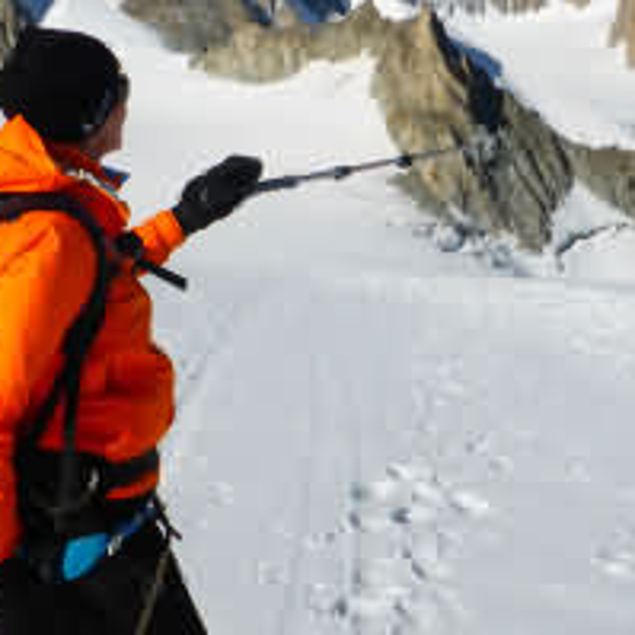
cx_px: 399
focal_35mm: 64
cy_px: 255
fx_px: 1328
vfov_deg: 26.8
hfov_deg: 26.8
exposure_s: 1/1600
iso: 100
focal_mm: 4.3
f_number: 4.5
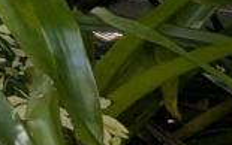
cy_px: -235
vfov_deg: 11.7
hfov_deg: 11.8
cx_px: -449
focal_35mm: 85
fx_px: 538
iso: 43
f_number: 2.2
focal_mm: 1.95
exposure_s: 1/233
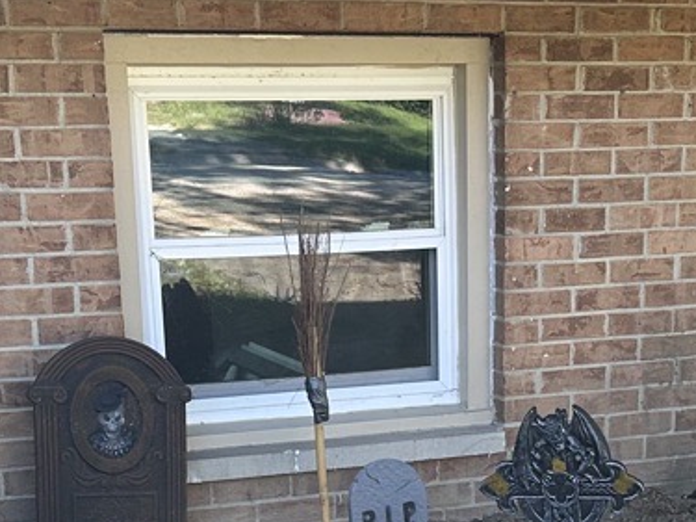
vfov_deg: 14.8
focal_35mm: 96
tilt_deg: -19.4
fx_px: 1930
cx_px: 527
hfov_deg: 20.3
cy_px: 670
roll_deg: +0.6
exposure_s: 1/359
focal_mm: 6.86
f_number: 1.78
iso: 80
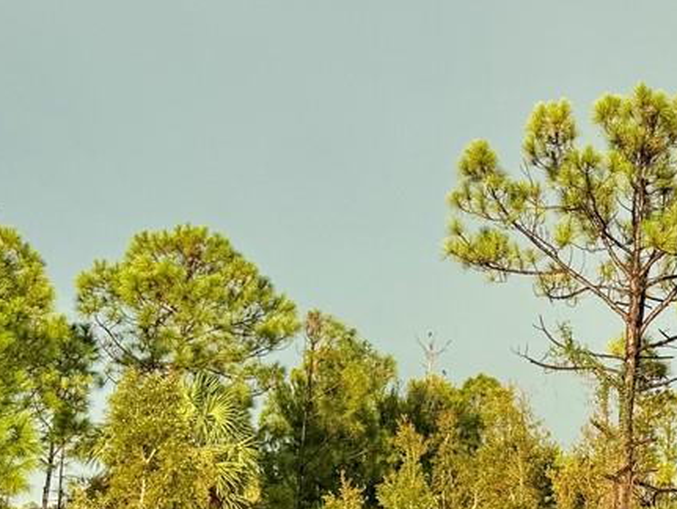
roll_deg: -0.4
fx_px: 1742
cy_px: 250
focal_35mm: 89
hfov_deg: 19.5
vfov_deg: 16.6
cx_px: 972
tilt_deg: +10.0
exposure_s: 1/1361
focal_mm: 6.76
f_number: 1.78
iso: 80
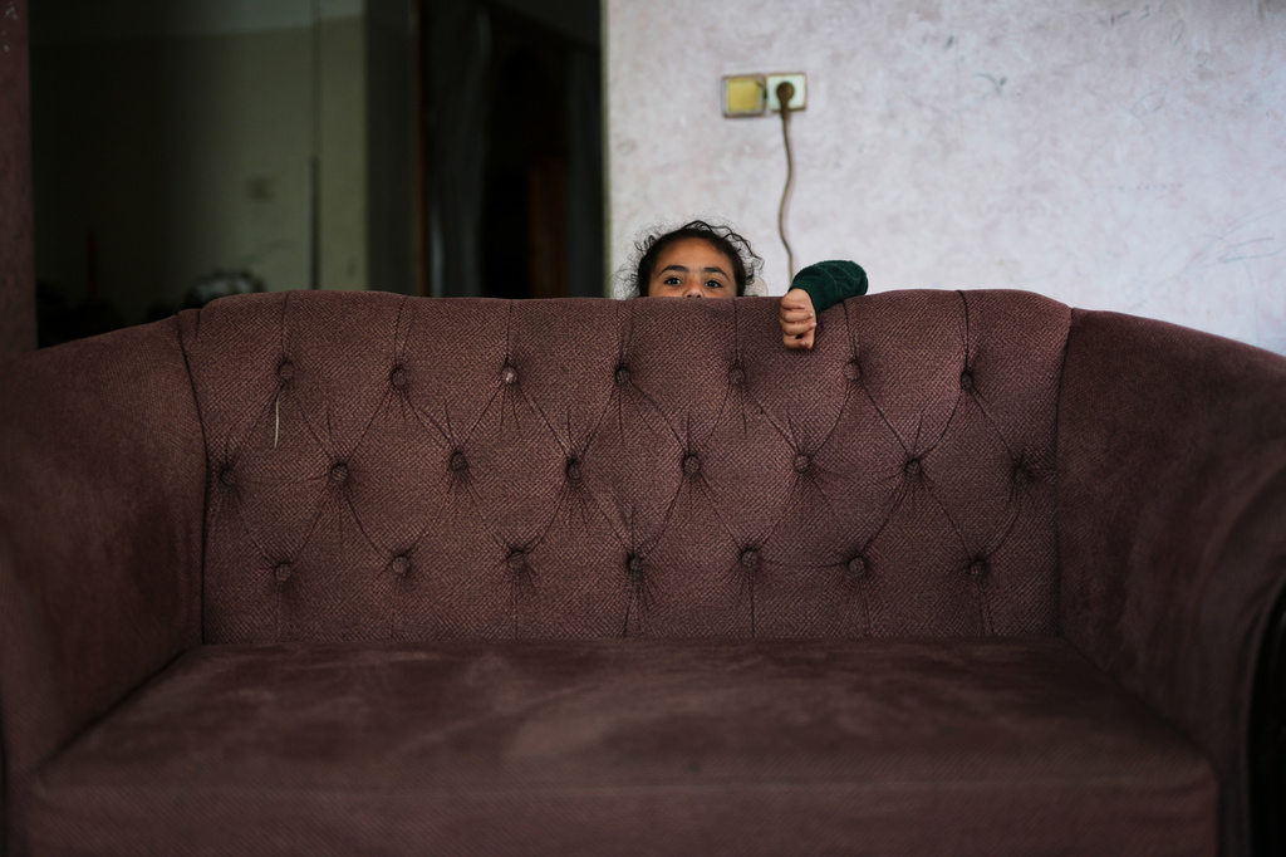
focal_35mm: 50
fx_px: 1785
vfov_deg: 27.0
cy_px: 428
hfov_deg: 39.6
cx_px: 643
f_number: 1.4
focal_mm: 50
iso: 100
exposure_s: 1/500
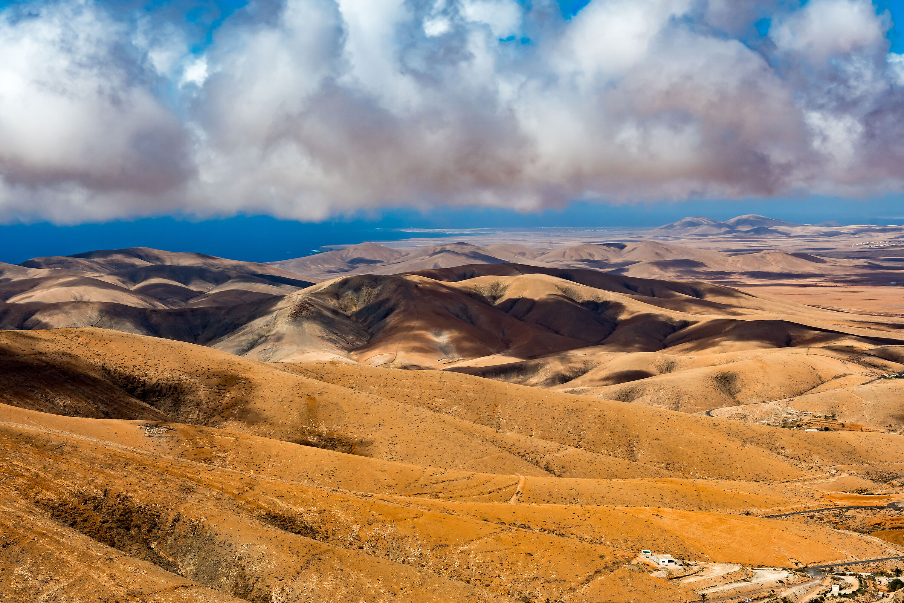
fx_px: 1959
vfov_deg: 17.5
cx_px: 452
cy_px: 302
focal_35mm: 78
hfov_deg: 26.0
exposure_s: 1/200
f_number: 11
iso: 100
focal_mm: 52
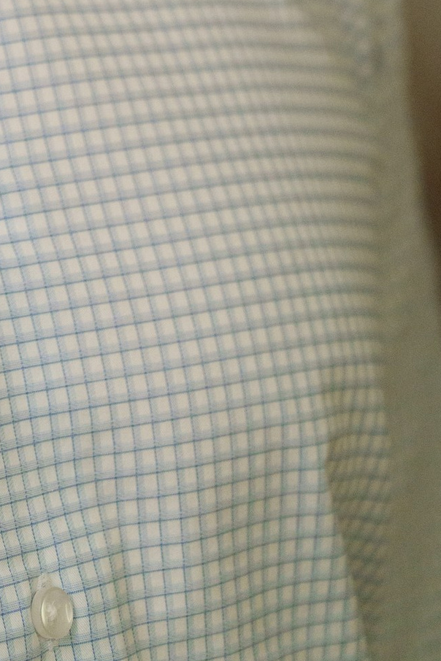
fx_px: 3895
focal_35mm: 212
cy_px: -648
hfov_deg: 6.3
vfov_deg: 9.1
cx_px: -471
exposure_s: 1/200
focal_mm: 50
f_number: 2.2
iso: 1000
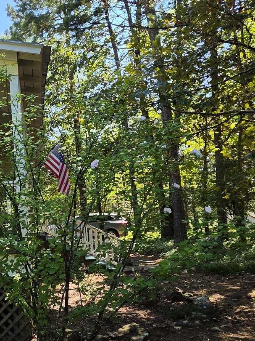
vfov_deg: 50.1
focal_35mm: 37
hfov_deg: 31.2
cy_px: 187
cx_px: -65
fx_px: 364
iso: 32
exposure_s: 1/989
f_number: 1.9
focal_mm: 2.2
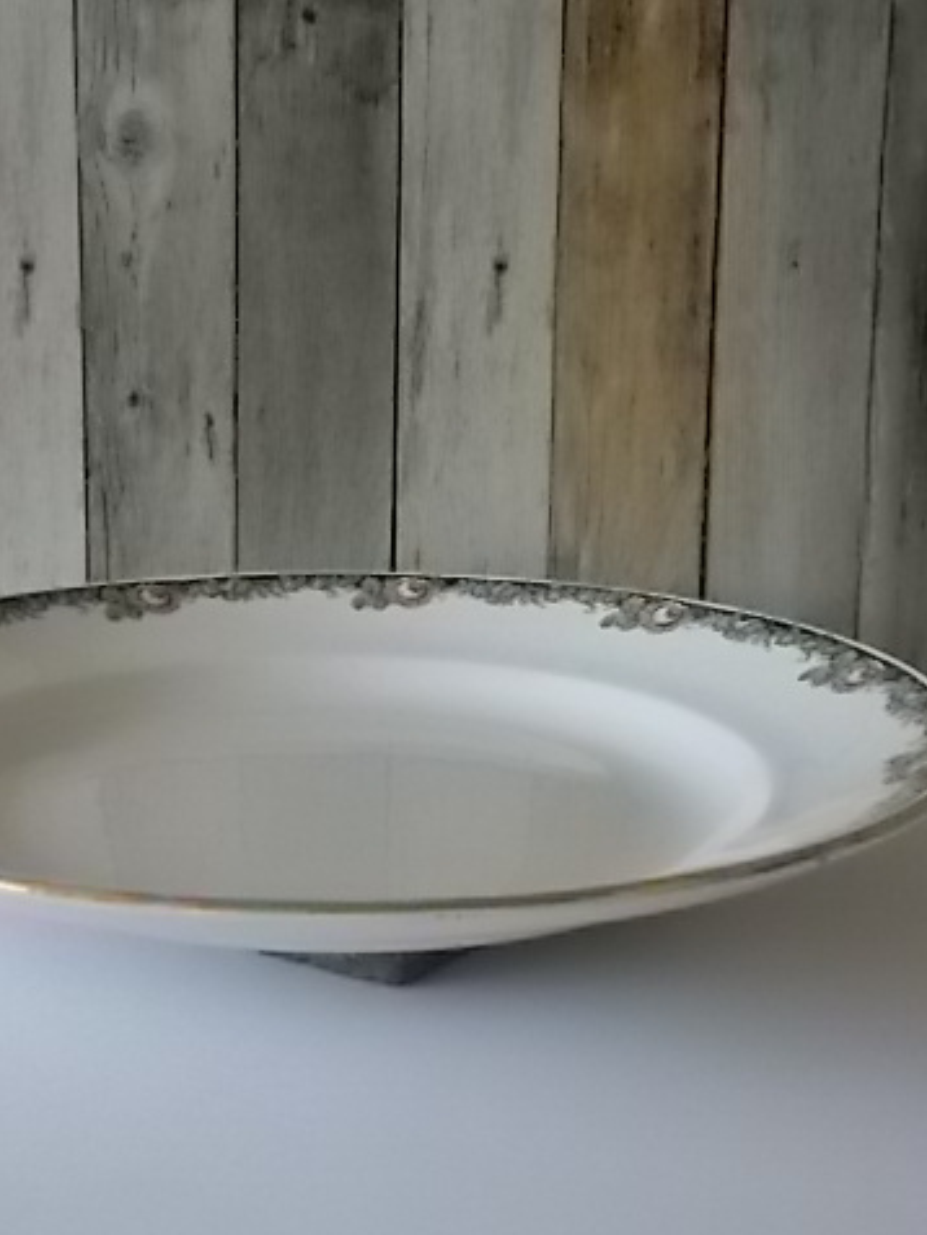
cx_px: 326
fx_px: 2106
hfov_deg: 24.7
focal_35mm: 59
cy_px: 616
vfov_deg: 32.7
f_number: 4.2
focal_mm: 7.9
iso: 640
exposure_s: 1/125
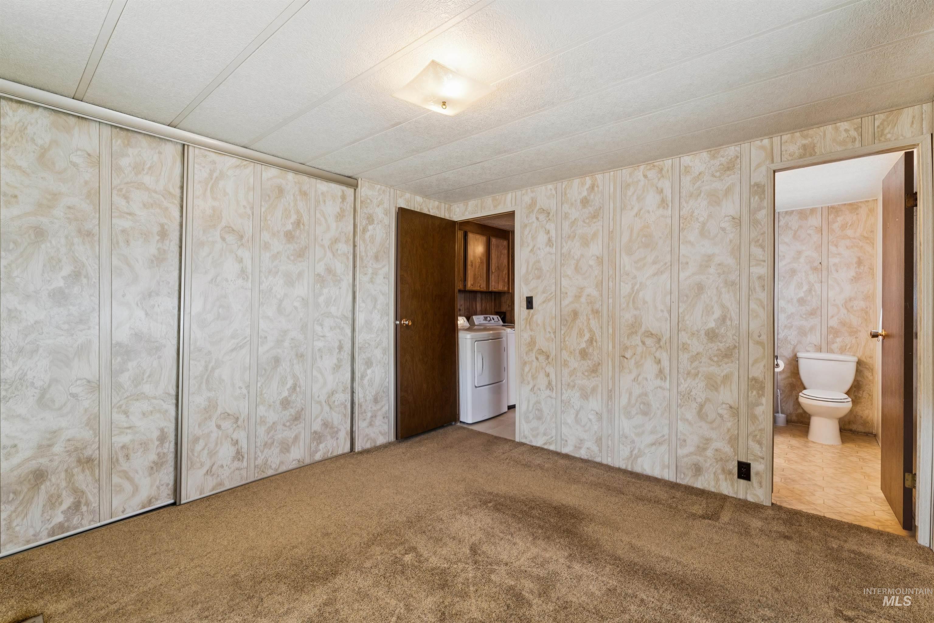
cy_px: 312
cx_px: 467
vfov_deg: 75.1
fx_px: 405
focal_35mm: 16
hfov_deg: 98.2
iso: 400
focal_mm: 15.6
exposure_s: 1/3.33
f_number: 13
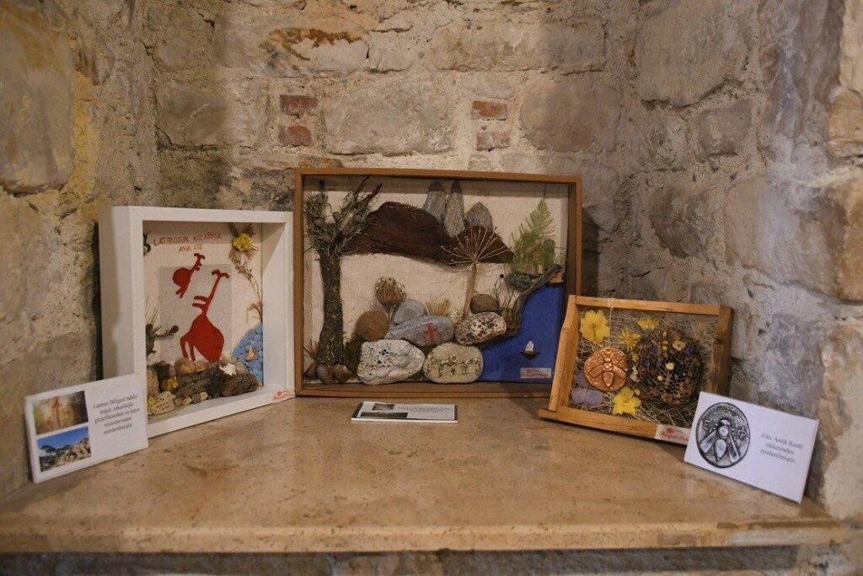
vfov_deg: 43.6
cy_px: 288
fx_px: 719
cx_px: 432
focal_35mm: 30
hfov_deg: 61.9
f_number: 3.5
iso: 2800
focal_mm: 20
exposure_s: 1/100
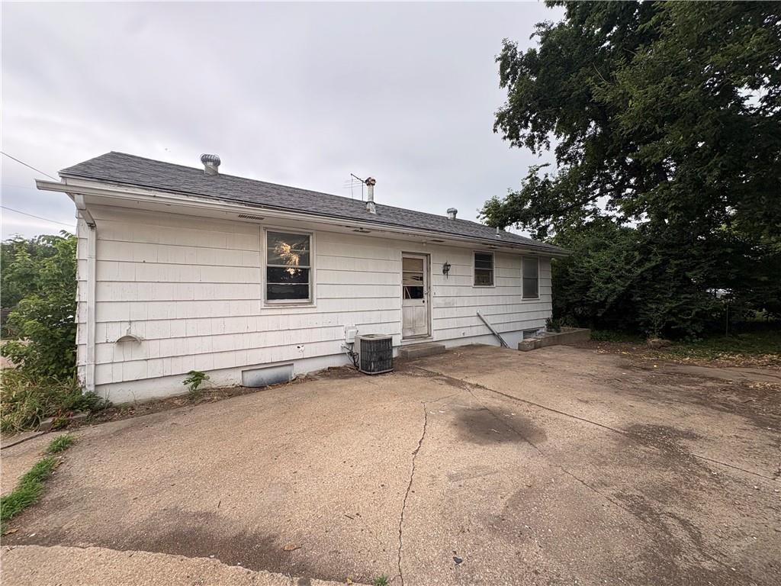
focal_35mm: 14
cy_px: 293
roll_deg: +0.7
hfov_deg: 102.1
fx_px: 316
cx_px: 390
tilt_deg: +0.3
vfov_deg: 85.7
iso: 50
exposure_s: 1/99
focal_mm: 2.22
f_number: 2.2
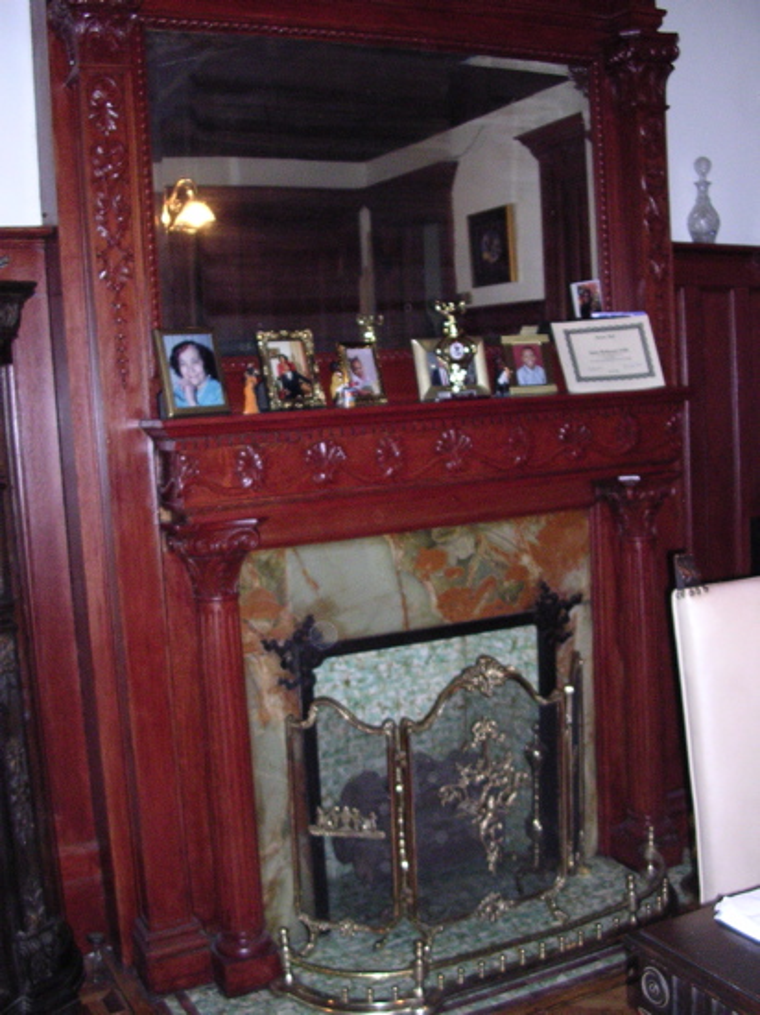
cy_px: 508
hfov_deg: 37.7
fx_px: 1113
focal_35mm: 38
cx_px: 380
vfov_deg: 49.0
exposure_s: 1/60.1
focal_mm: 5.8
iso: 400
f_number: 2.8
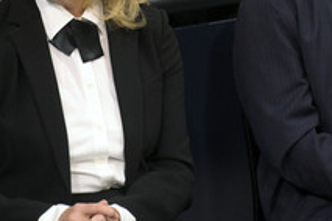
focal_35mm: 1015
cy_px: 33
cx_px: 211
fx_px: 9360
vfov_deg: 1.4
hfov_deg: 2.0
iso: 10000
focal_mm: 480
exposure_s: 1/320
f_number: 5.6
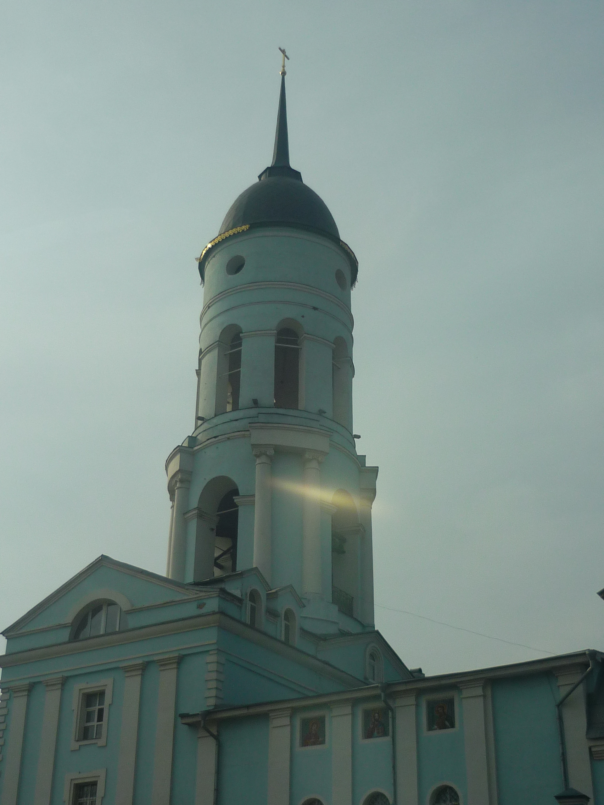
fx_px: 1140
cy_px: 402
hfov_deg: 29.7
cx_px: 302
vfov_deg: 38.9
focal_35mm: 49
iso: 100
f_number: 8
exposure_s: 1/320
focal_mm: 6.3
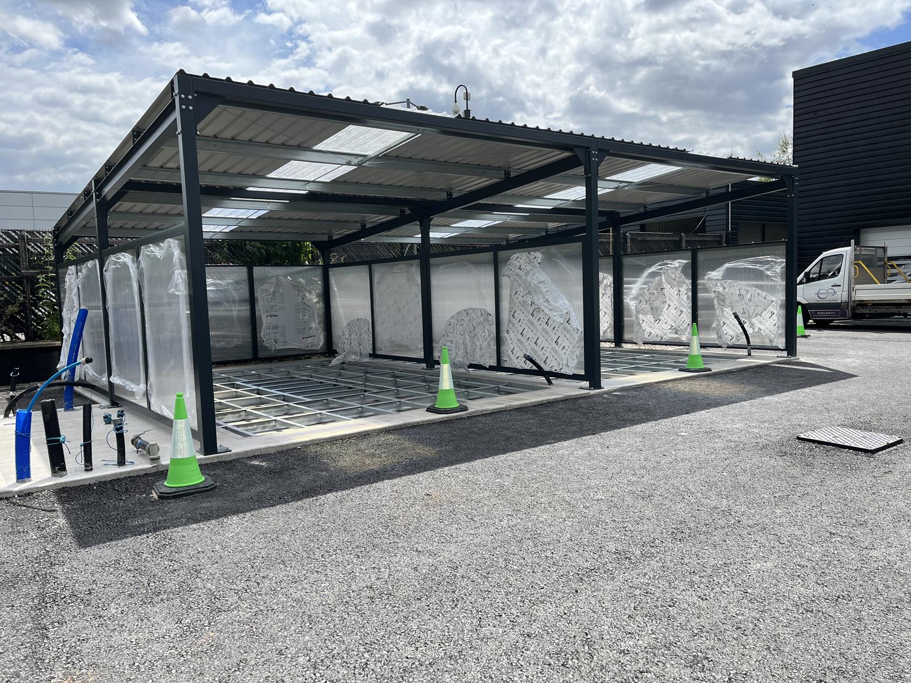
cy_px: 342
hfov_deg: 67.3
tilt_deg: -3.8
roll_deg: +3.8
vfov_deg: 53.1
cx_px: 456
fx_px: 684
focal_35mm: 26
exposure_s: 1/3215
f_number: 1.6
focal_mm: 5.1
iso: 50
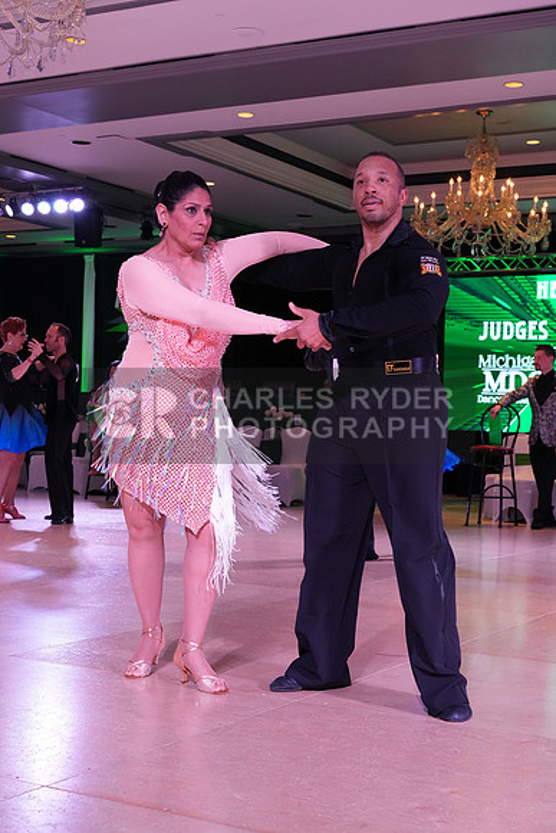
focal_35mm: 52
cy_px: 416
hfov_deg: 26.0
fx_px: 1204
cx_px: 278
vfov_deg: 38.2
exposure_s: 1/250
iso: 3200
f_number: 8
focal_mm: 52
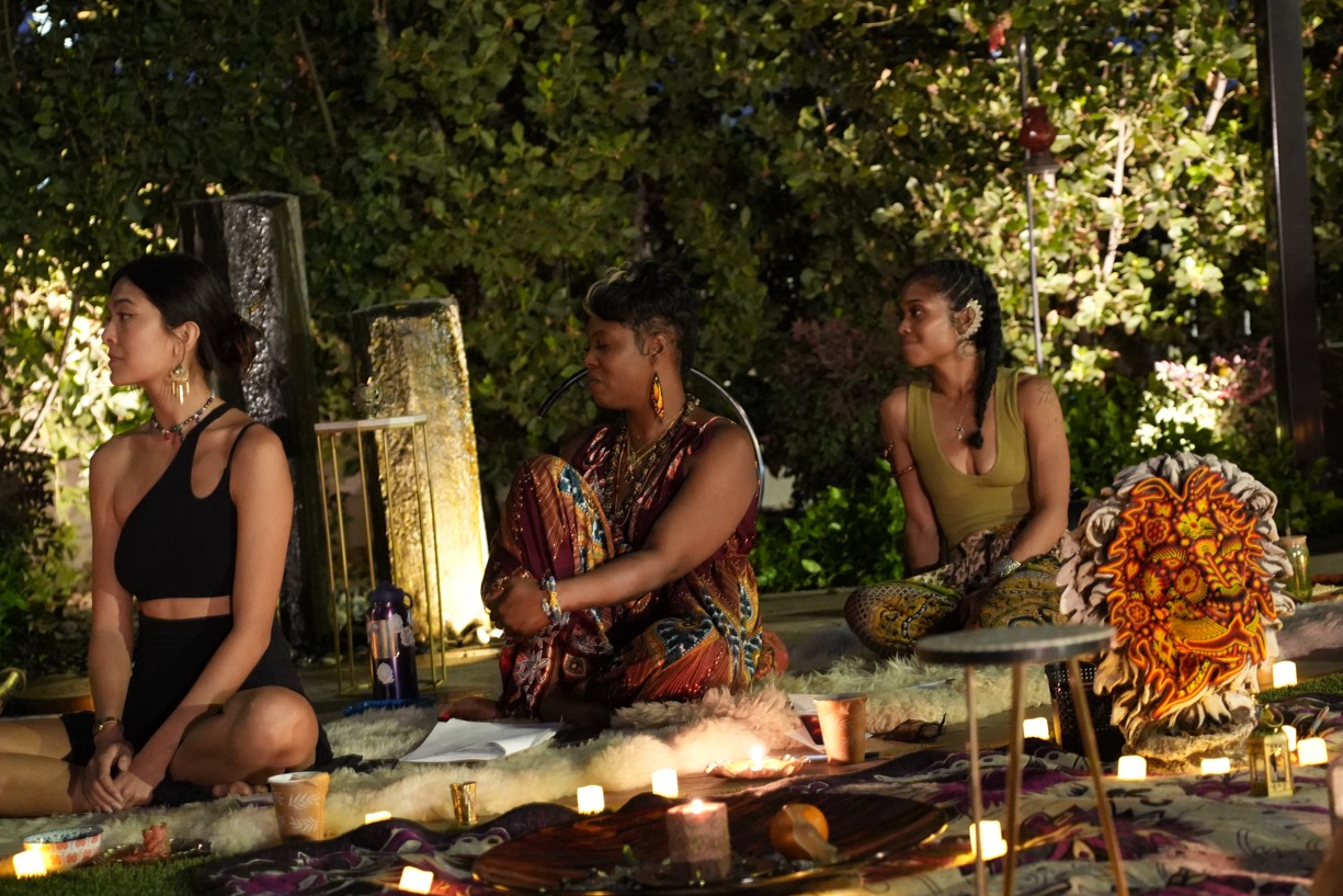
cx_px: 690
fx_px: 2686
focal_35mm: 72
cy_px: 630
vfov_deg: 18.8
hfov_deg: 28.1
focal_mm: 49
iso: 6400
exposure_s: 1/15
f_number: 2.8
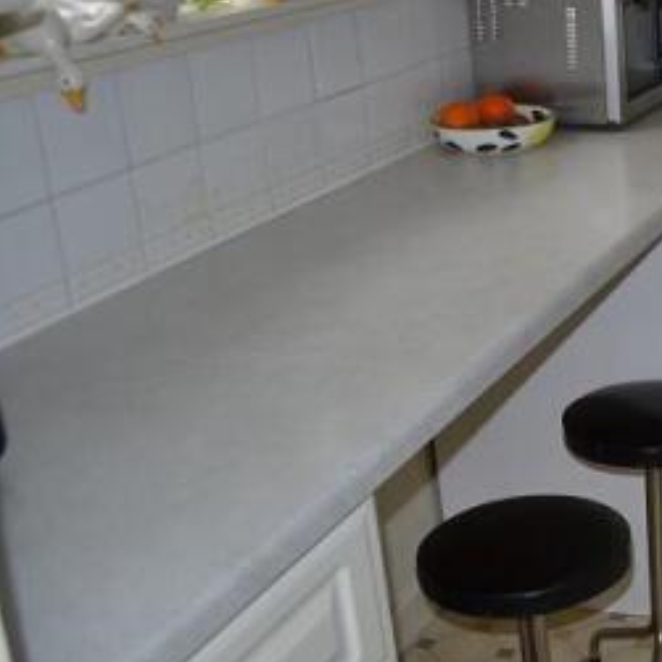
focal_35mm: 60
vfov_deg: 28.6
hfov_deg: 24.8
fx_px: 1298
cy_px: 278
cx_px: 862
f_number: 3.5
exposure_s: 1/60
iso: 100
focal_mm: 18
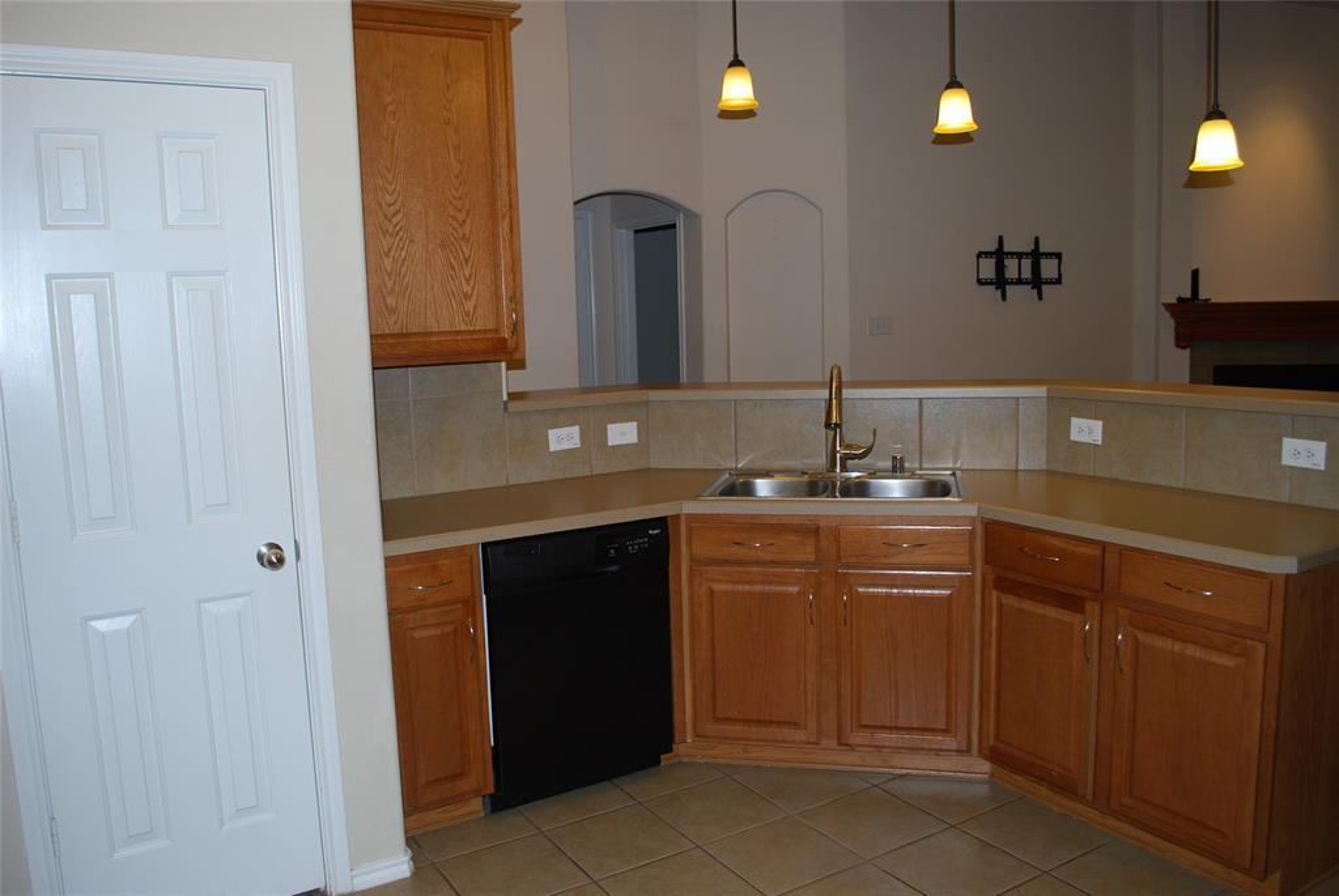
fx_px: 1005
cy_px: 448
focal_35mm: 27
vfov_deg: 48.0
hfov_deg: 67.3
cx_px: 670
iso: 200
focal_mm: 18
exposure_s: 1/60
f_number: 3.5
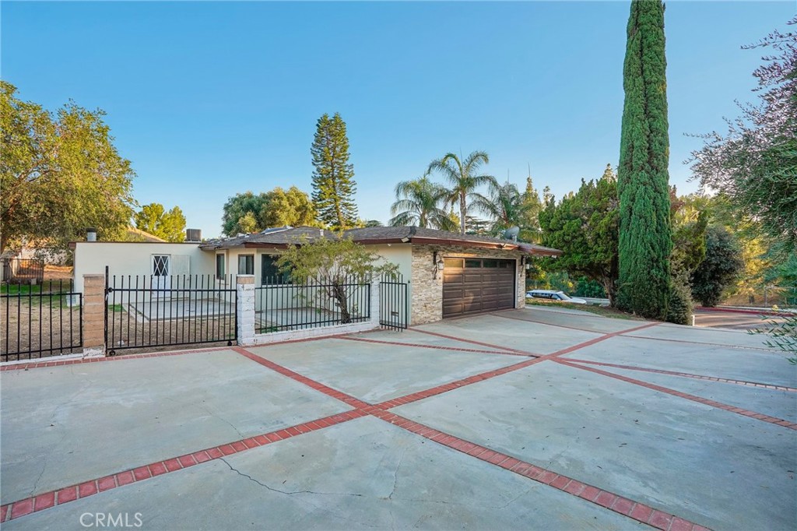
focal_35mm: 16
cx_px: 398
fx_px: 354
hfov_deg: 96.8
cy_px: 266
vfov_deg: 73.7
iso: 400
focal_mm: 16
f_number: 8
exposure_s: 1/200
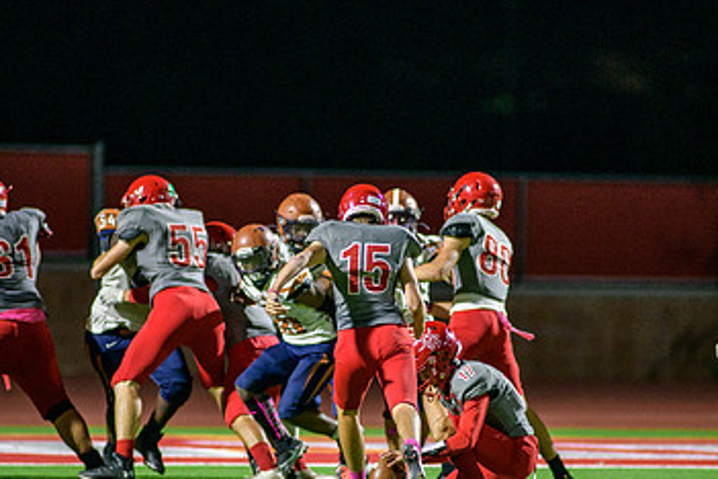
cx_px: 356
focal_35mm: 496
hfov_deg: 4.2
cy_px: 318
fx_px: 9892
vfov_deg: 2.8
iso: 2000
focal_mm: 300
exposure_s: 1/500
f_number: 2.8
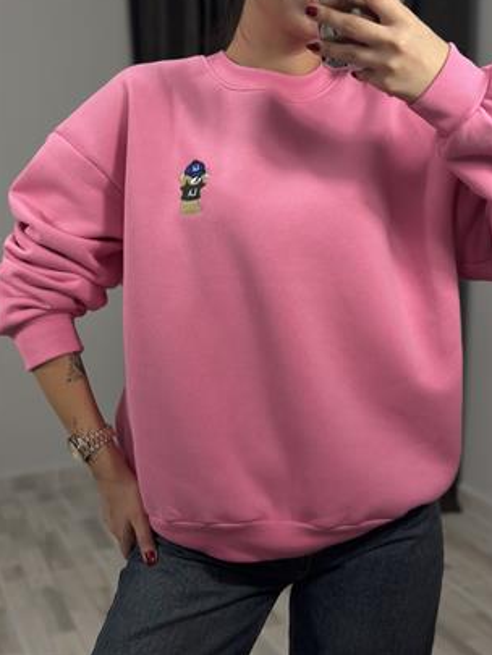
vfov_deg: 38.9
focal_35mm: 49
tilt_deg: -32.6
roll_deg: +4.2
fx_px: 928
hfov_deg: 29.7
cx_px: 244
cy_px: 323
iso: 100
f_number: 1.78
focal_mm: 6.86
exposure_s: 1/100
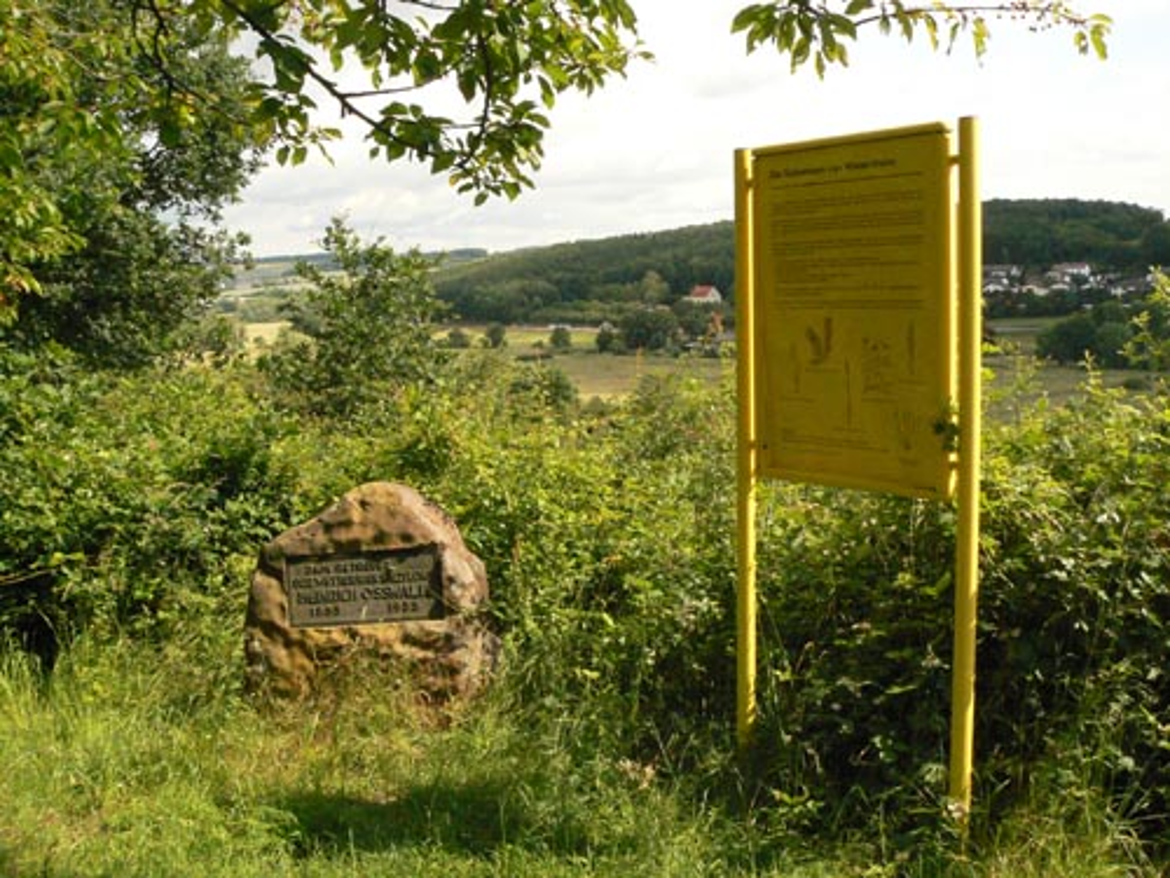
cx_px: 585
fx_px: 1217
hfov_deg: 51.4
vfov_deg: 39.7
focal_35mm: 36
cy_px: 439
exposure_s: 1/800
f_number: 8
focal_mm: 6
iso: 400
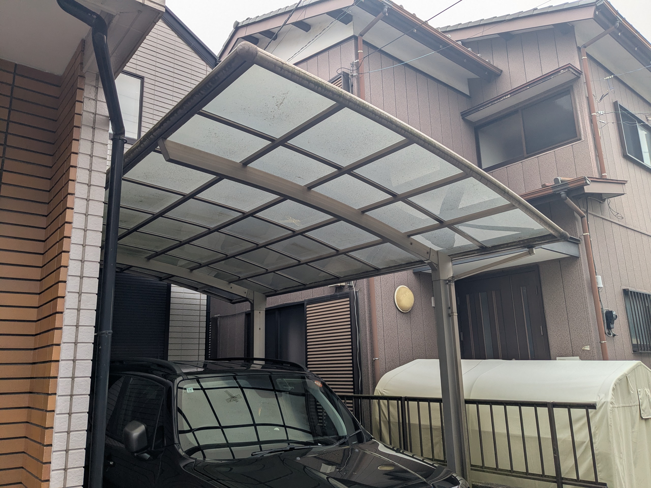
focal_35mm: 27
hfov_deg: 65.3
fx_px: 508
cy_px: 244
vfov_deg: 51.4
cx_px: 326
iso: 32
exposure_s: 1/754
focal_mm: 4.38
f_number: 1.73
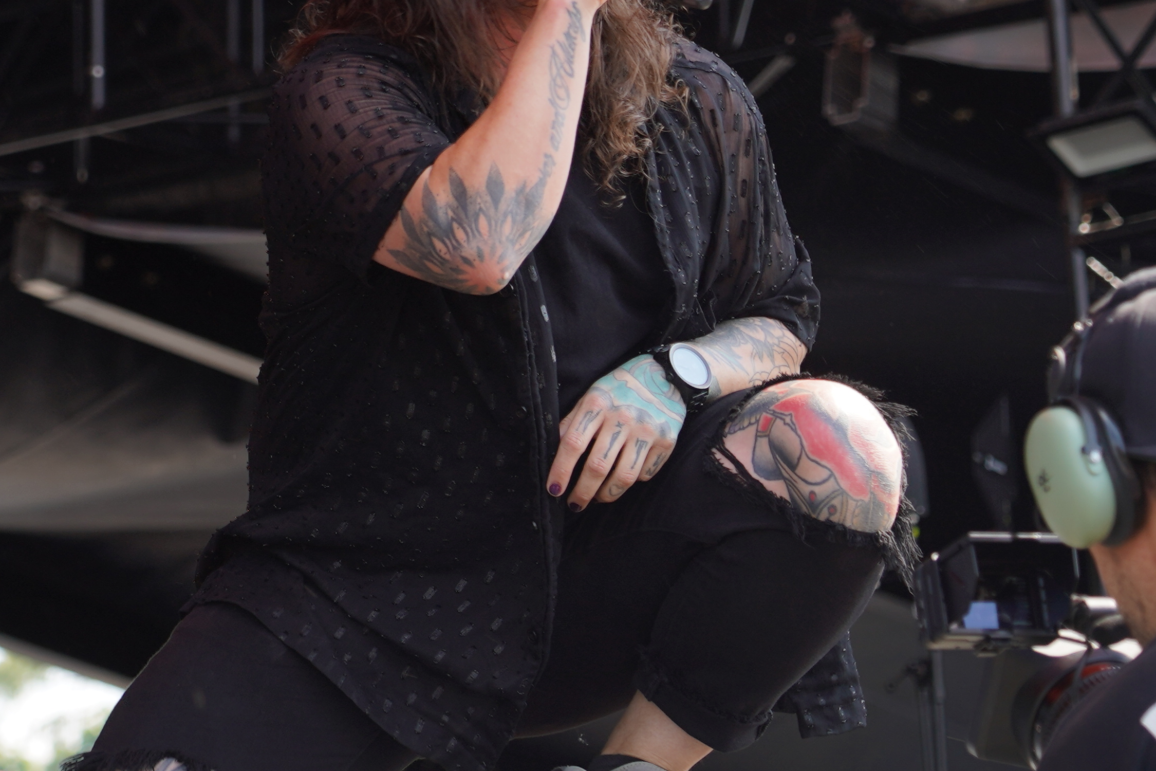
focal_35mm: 280
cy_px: 161
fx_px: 8990
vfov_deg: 4.9
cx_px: 30
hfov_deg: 7.3
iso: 100
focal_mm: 105
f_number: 5
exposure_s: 1/200
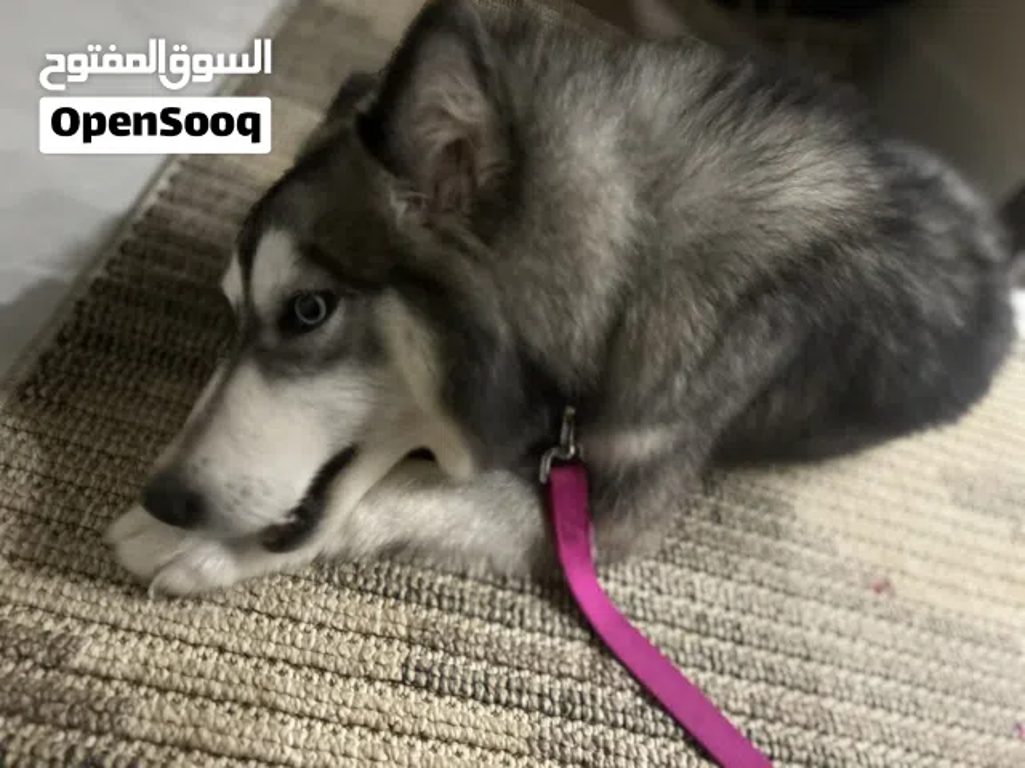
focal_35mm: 26
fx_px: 770
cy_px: 384
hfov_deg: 67.3
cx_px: 512
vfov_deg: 53.1
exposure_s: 1/32
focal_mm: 5.7
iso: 640
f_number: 1.5
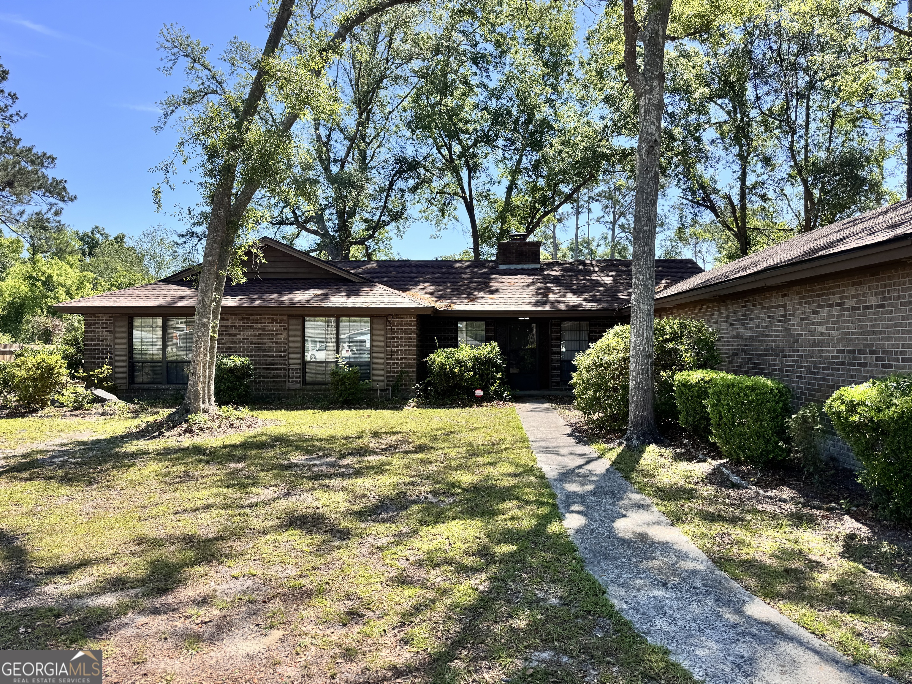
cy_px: 342
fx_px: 632
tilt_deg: -0.5
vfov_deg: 56.8
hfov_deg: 71.6
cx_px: 456
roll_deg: +0.3
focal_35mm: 24
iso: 80
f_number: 1.78
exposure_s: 1/1524
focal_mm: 6.76
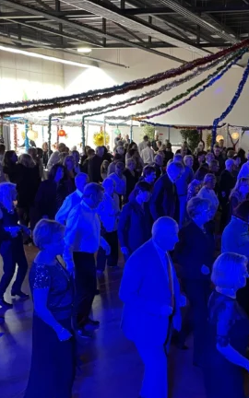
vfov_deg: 40.9
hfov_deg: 26.1
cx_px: 182
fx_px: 532
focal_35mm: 49
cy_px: 239
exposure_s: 1/25
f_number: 1.6
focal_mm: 4.2
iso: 500
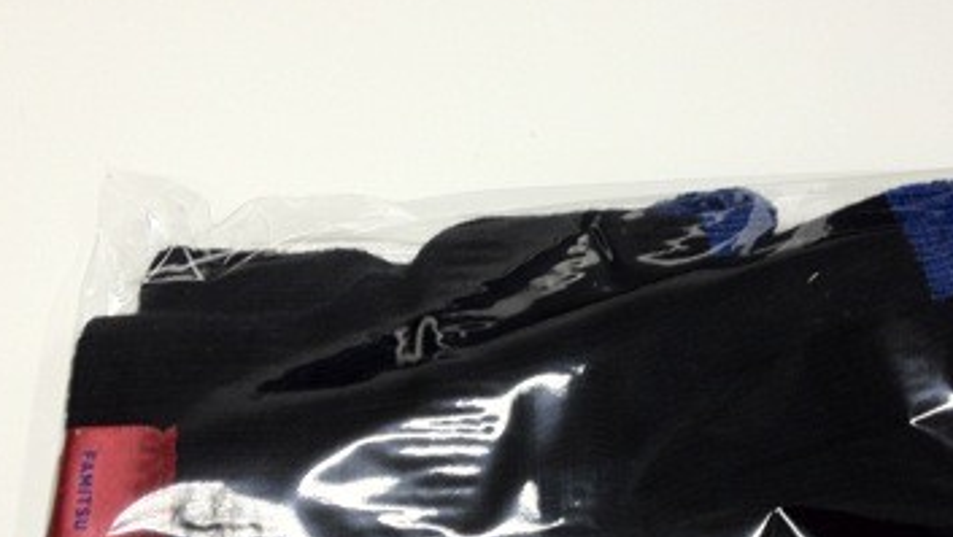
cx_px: 597
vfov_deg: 21.7
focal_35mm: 54
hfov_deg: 38.2
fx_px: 1365
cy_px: 490
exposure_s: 1/20
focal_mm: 4.28
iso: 64
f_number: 2.4
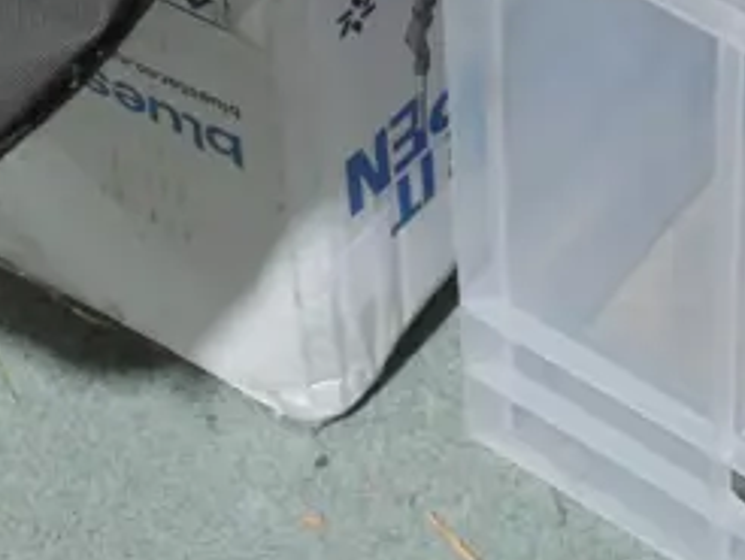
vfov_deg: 7.8
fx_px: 3942
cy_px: -492
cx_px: 521
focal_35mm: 183
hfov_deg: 10.8
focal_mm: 22
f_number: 4.7
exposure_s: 1/60
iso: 1000
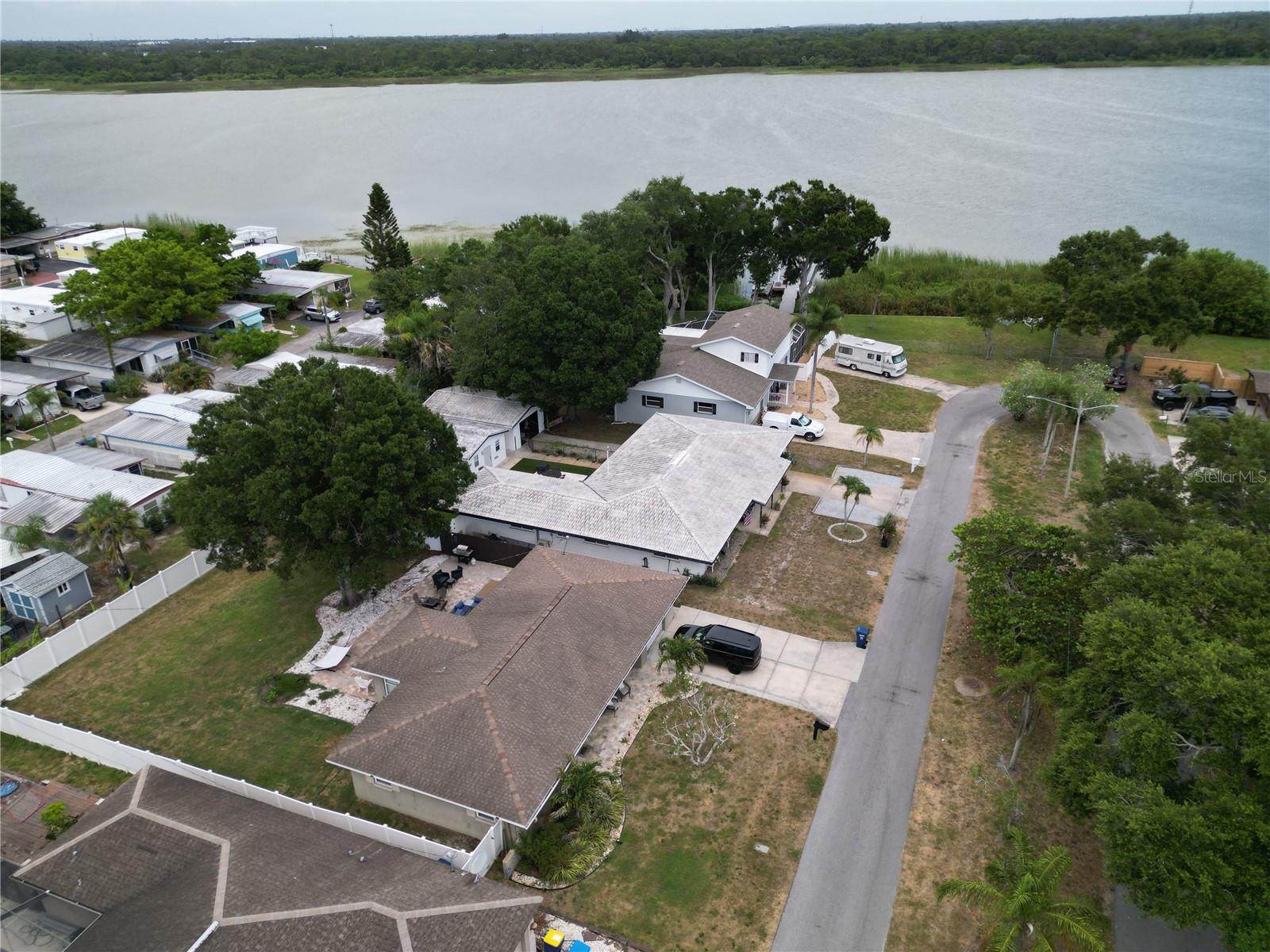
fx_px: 881
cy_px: 476
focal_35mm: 24
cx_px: 635
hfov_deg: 71.6
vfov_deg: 56.8
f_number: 1.7
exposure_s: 1/120
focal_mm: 6.72
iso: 120
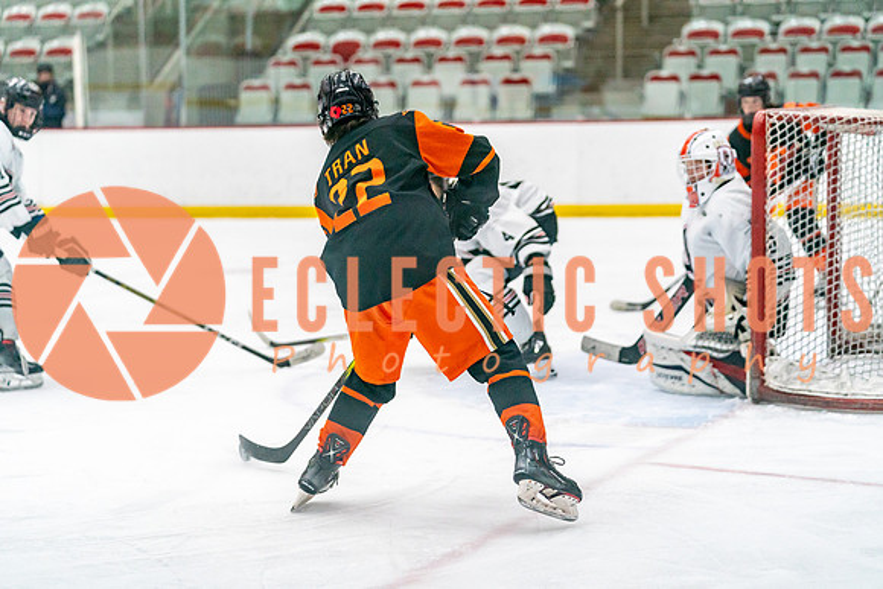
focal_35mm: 99
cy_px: 294
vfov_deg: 13.9
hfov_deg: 20.7
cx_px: 442
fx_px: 2420
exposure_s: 1/1250
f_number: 2.8
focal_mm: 93
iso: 3200
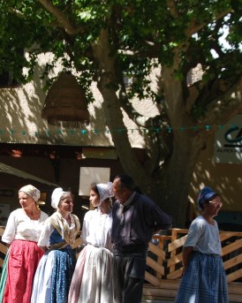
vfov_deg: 16.3
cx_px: 53
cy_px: 206
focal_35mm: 118
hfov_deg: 13.0
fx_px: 1057
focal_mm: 32
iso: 100
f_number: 6.3
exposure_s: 1/160
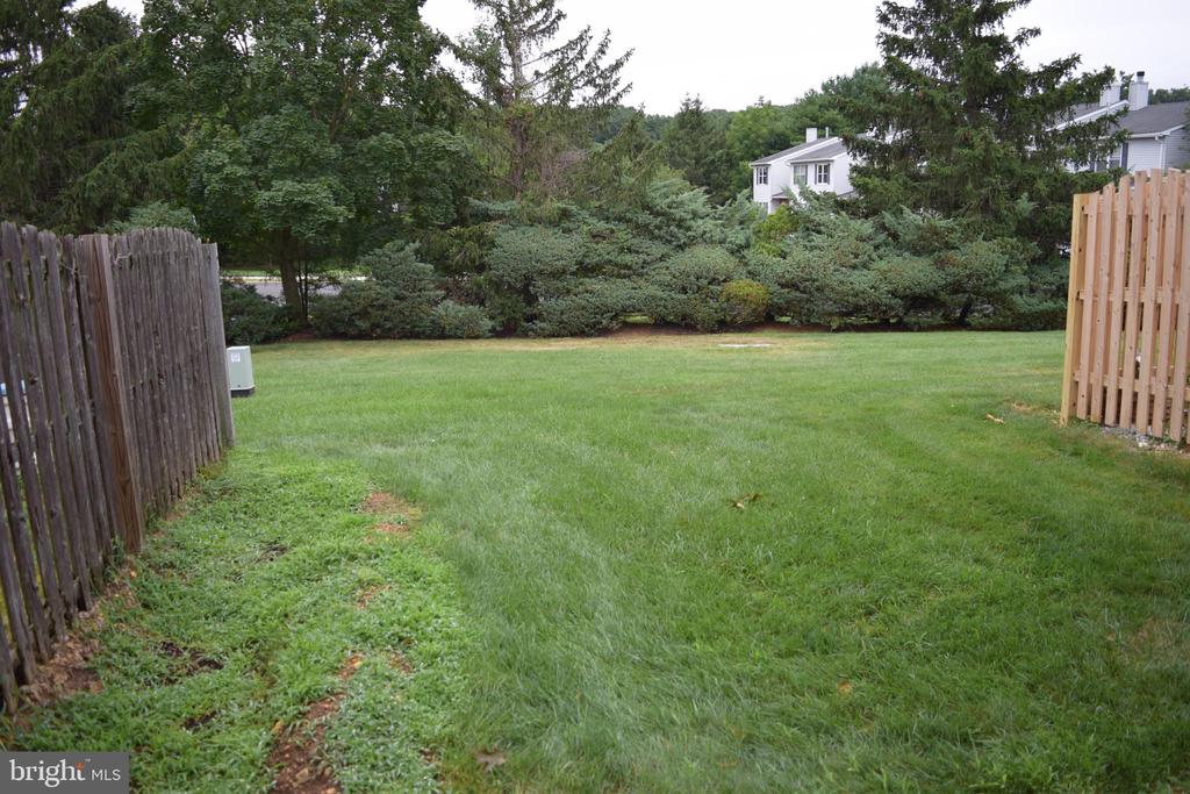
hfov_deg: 67.4
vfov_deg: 47.9
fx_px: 893
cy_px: 397
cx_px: 595
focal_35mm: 27
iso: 200
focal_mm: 18
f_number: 3.5
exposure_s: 1/500
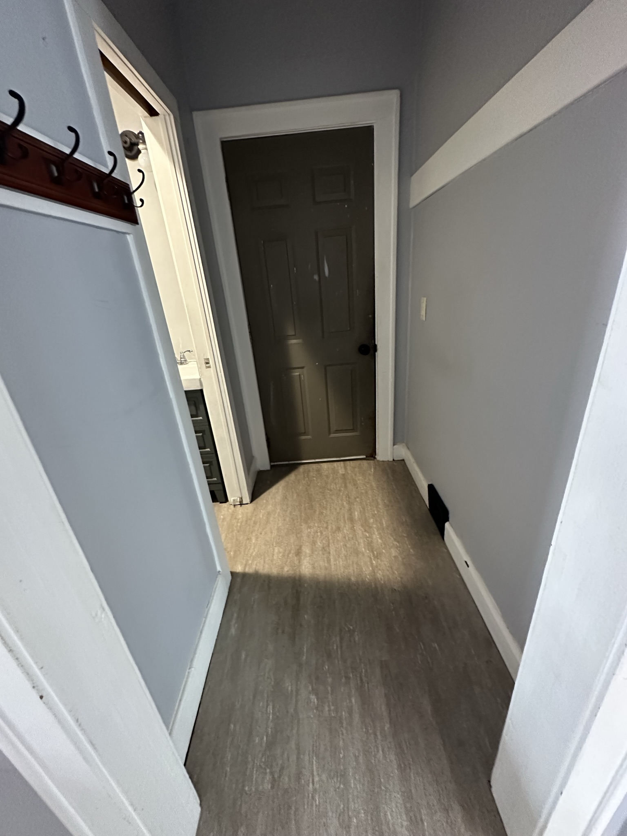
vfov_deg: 102.1
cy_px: 418
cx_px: 314
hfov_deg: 85.7
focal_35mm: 14
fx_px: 338
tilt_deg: -24.3
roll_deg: +6.3
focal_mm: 2.22
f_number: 2.2
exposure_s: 1/60
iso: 1000
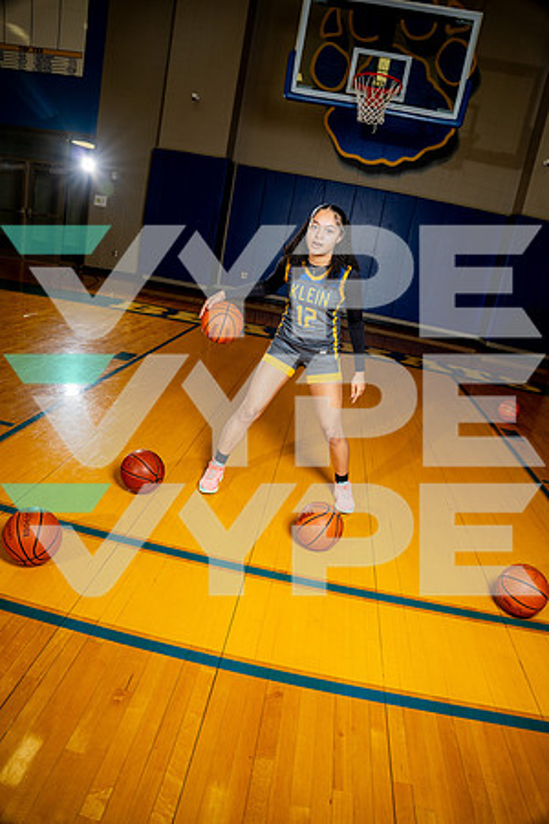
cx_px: 274
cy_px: 412
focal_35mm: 23
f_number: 4
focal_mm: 23
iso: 160
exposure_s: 1/250
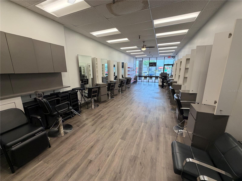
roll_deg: +0.0
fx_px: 98
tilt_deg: -11.6
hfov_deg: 102.1
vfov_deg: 85.7
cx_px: 121
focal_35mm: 14
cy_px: 90
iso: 200
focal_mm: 2.22
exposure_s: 1/120
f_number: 2.2
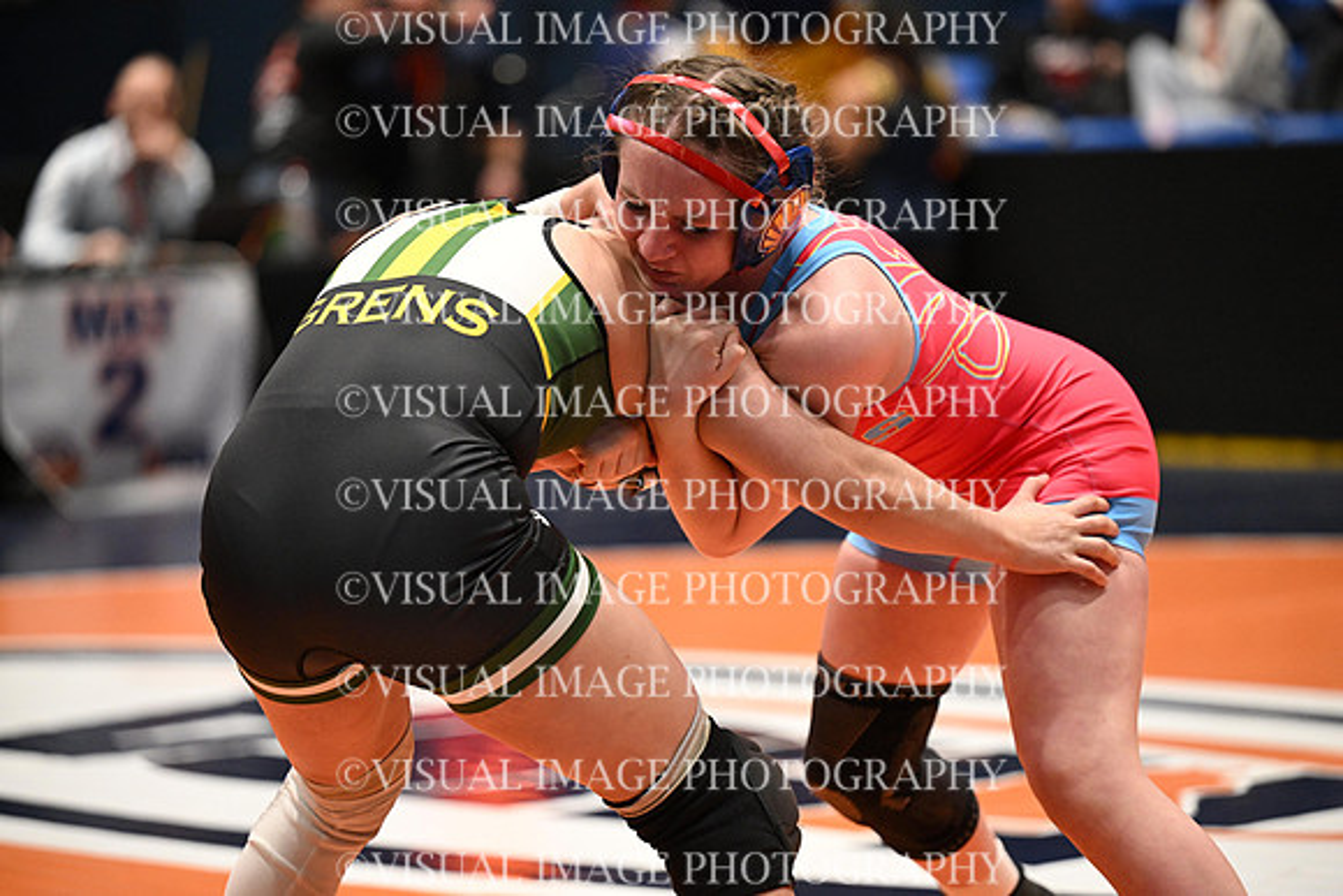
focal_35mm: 135
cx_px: 672
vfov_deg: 10.2
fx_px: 5037
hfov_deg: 15.2
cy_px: 448
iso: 4500
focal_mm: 135
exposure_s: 1/960
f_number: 2.8
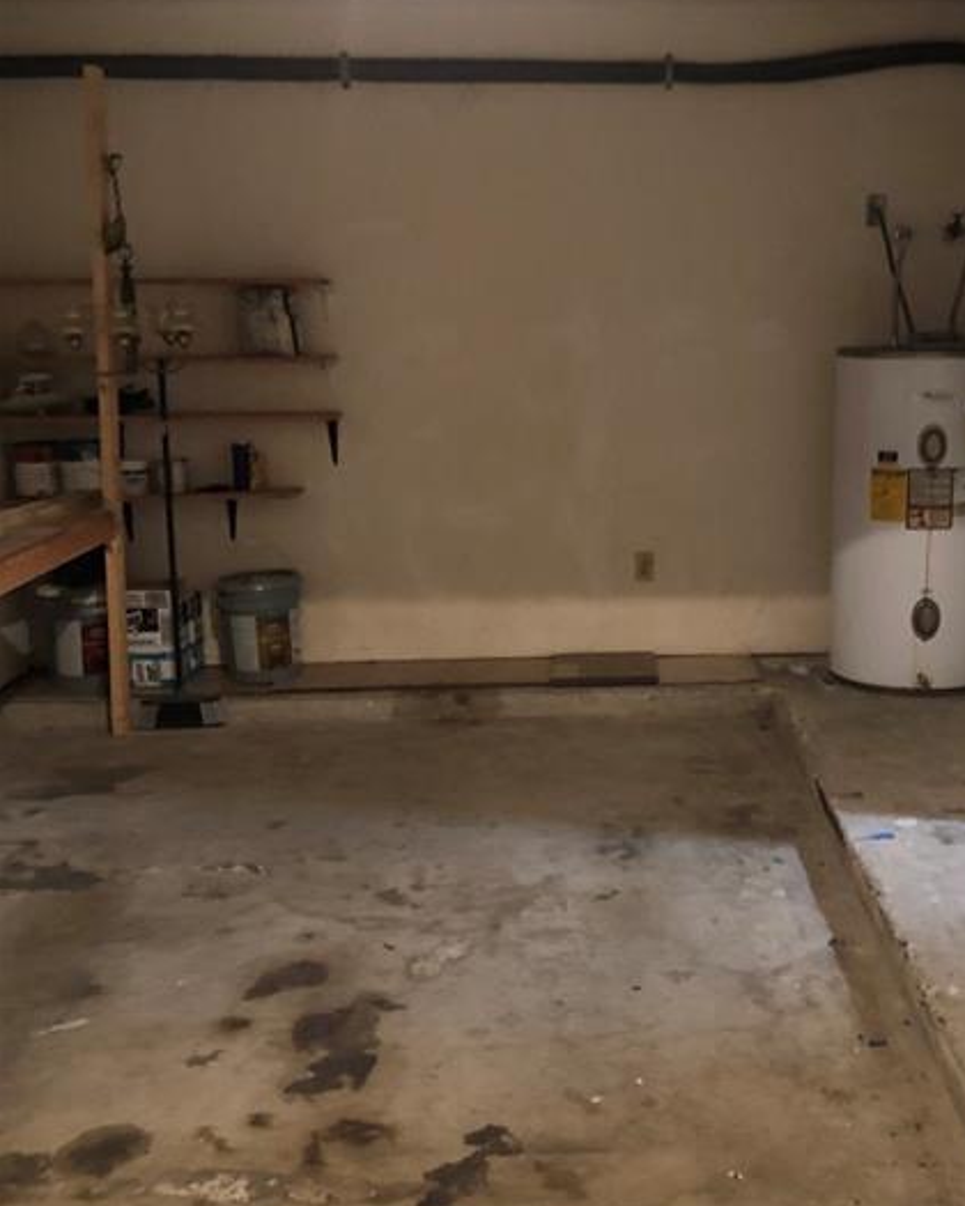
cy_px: 572
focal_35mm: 40
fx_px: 1428
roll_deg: +1.5
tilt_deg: -10.6
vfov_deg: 45.8
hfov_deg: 36.9
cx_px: 659
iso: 100
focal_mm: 3.99
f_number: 1.8
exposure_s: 1/6
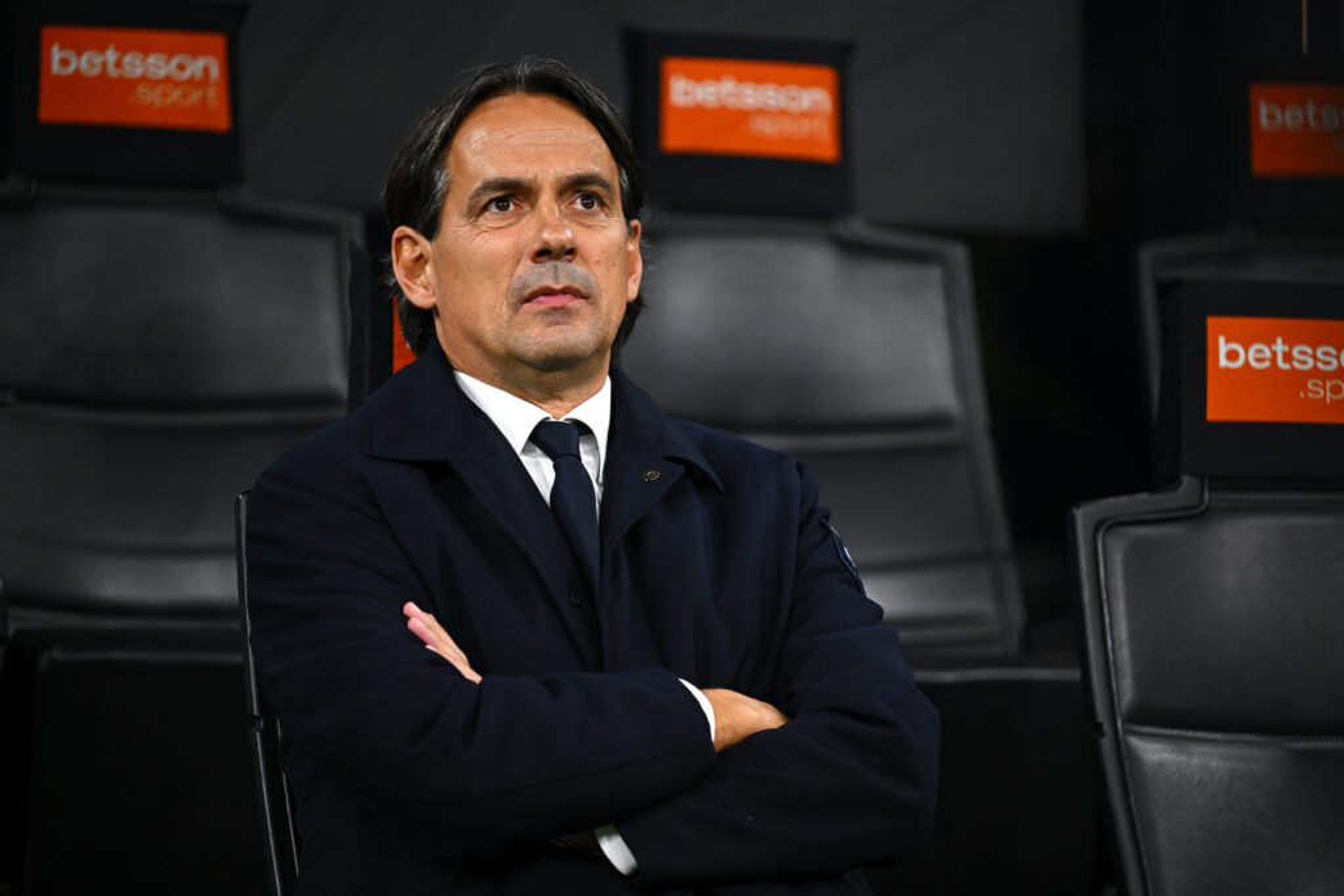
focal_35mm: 180
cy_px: 448
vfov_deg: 7.6
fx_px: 6720
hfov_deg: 11.4
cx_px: 672
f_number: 2.8
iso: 1600
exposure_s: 1/1000
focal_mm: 180
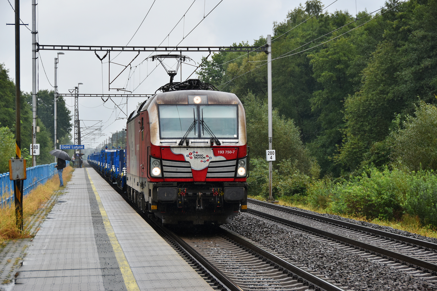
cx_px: 218
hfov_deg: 18.2
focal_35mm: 112
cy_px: 146
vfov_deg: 12.2
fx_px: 1366
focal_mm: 75
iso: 360
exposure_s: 1/500
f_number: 5.6
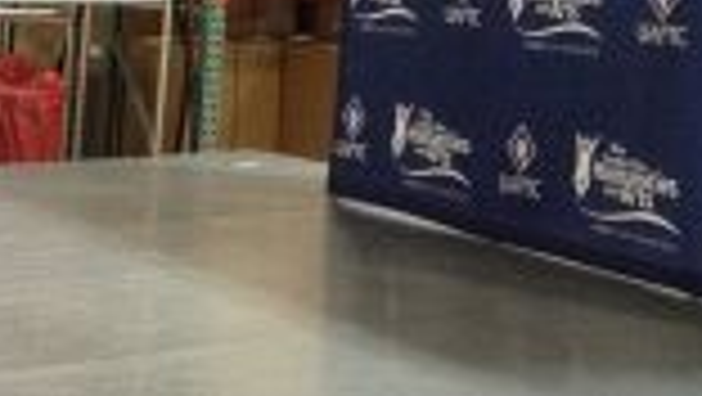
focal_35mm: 92
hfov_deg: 22.9
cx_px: 554
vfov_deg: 12.3
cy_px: -268
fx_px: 1714
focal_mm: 3.3
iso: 250
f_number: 2.4
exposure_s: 1/15
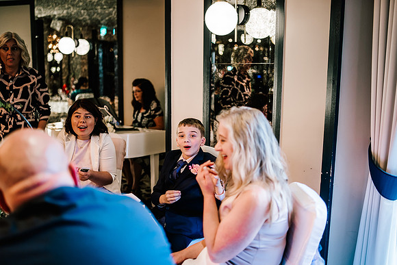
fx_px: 402
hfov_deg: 52.5
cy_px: 132
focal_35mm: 36
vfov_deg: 36.5
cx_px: 203
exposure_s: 1/250
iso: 640
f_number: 1.4
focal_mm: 35
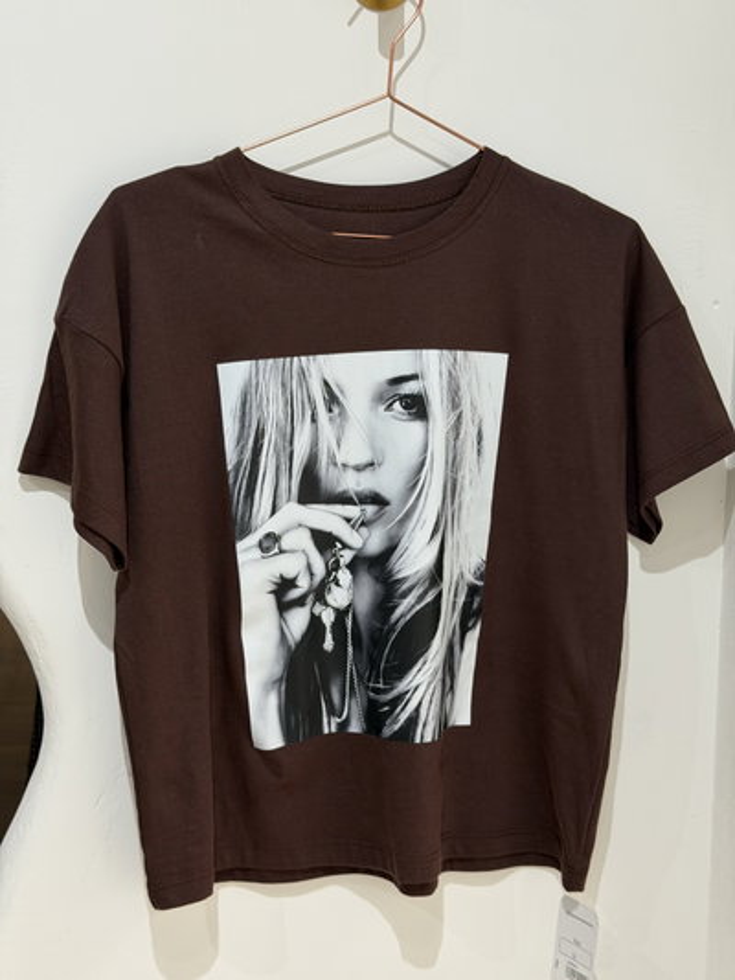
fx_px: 1358
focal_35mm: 48
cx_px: 368
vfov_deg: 39.6
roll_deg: -0.8
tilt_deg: -7.2
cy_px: 490
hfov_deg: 30.3
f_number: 1.78
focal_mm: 6.76
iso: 80
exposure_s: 1/100
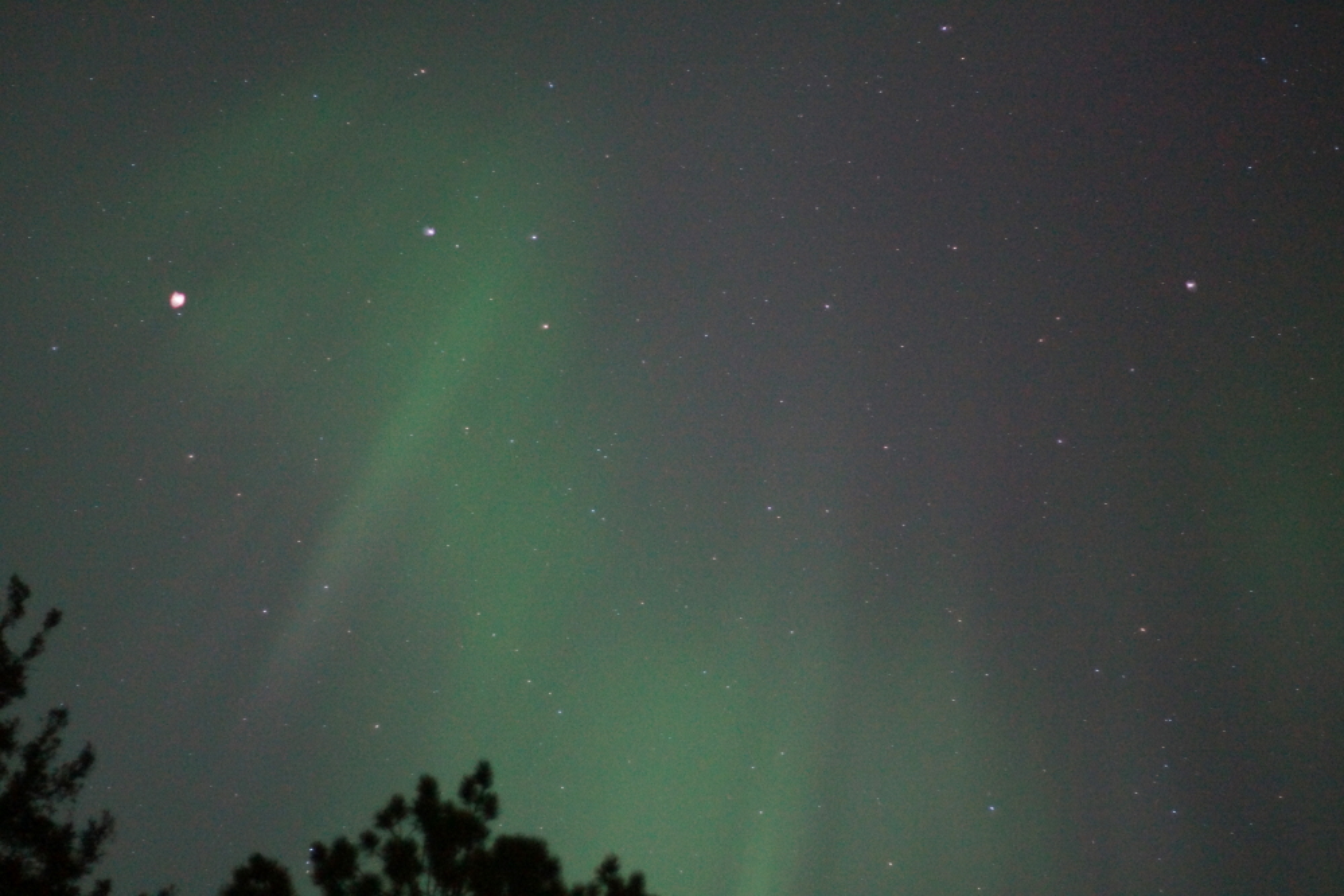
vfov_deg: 18.2
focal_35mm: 75
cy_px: 448
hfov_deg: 27.0
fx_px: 2800
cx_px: 672
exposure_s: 2
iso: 1600
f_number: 1.4
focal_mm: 50
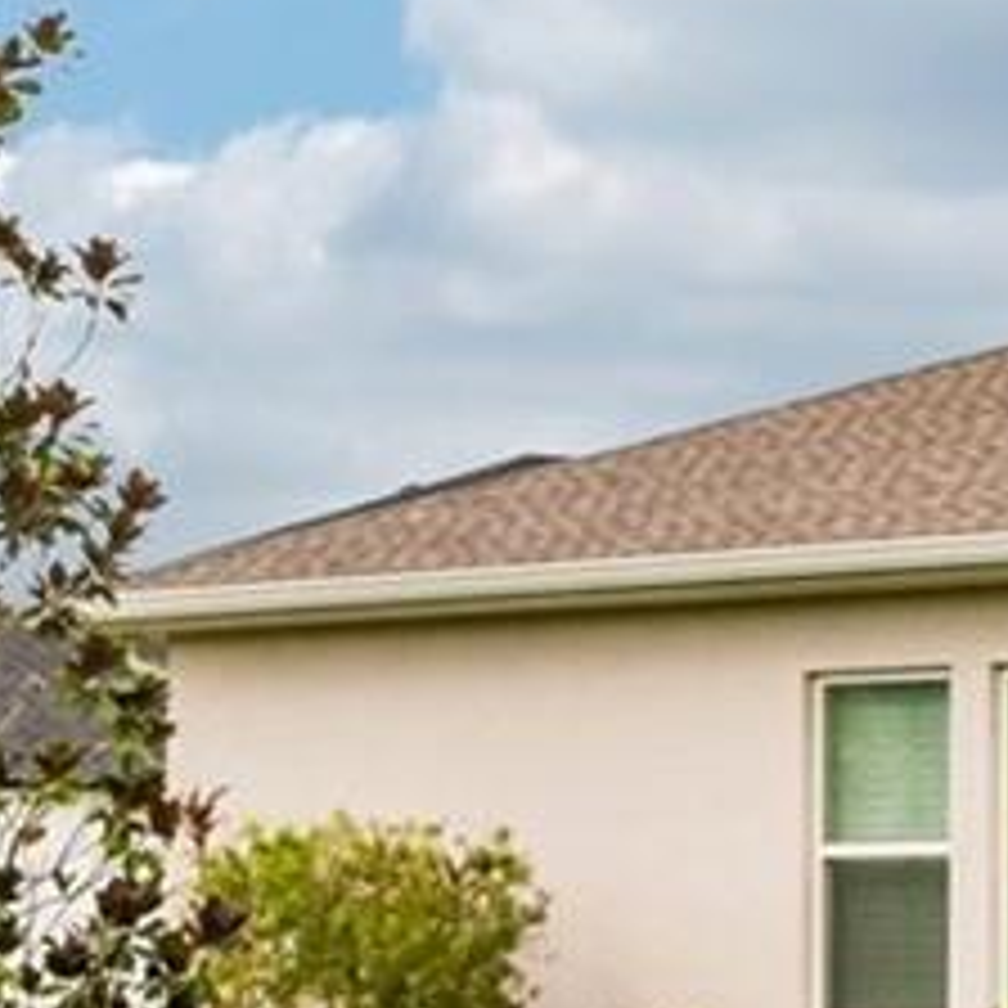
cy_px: 976
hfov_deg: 14.3
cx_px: 2128
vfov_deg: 17.6
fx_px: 3196
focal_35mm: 97
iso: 400
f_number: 8
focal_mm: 16
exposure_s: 1/1000
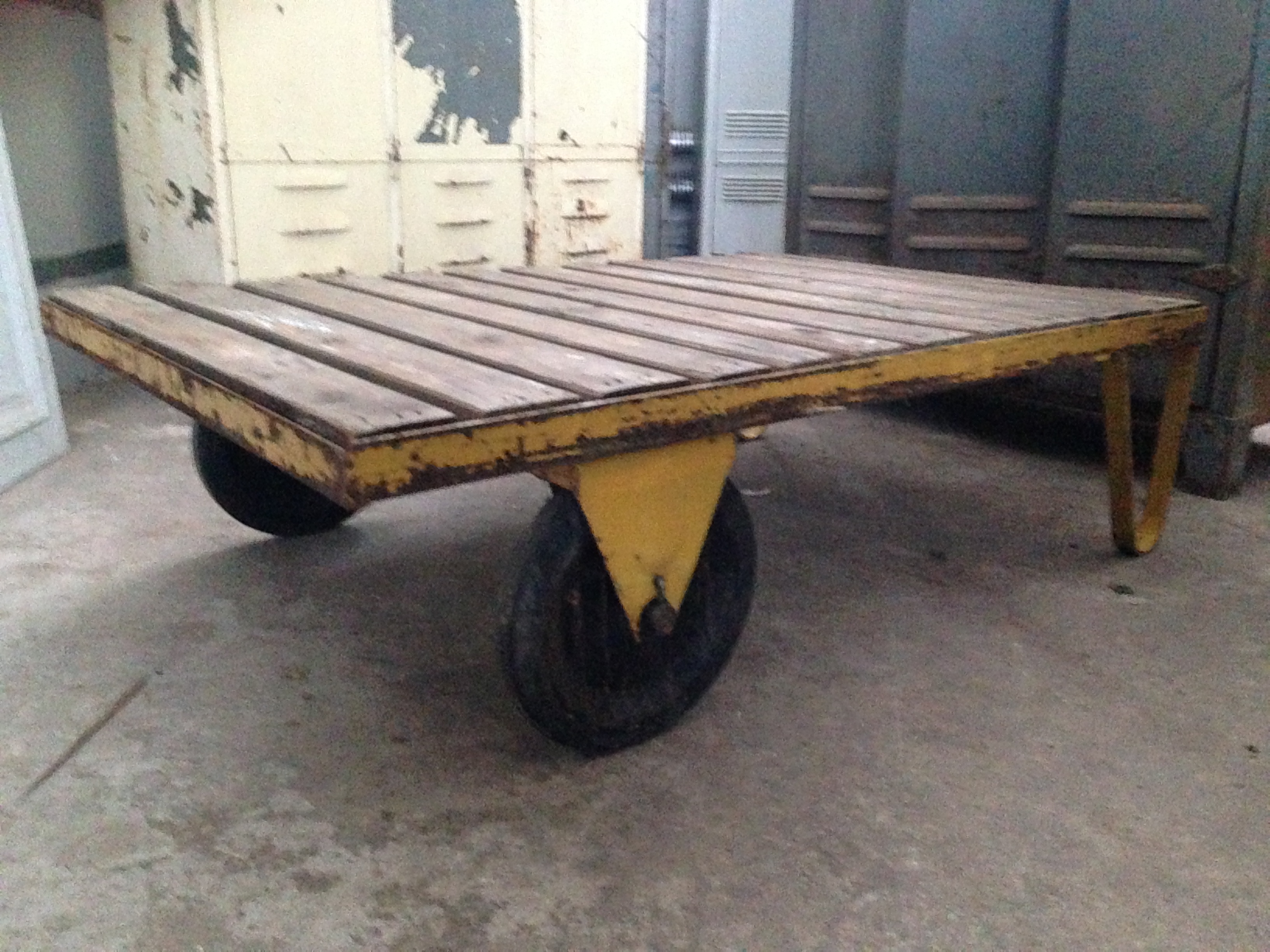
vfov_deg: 42.9
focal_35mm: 33
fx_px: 1211
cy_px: 476
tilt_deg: -16.0
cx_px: 635
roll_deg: -2.0
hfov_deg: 55.4
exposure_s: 1/17
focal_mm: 4.12
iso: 1250
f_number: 2.4
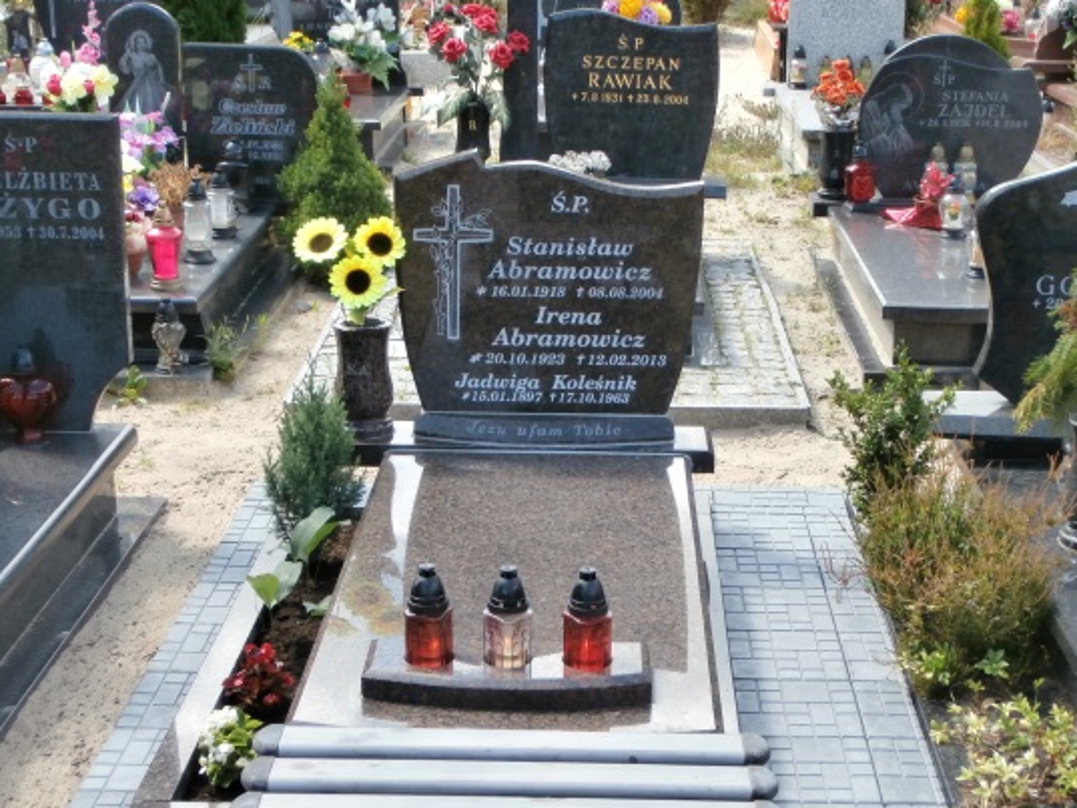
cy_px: 471
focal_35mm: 56
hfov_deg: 34.3
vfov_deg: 26.1
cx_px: 596
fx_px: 1743
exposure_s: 1/200
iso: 100
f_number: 4.2
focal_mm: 8.29
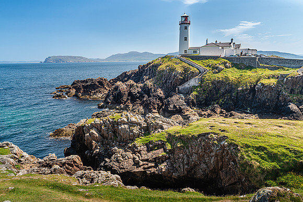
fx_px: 202
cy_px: 101
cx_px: 152
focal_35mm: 24
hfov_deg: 73.7
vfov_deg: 53.2
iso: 200
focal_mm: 24
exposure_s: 1/60
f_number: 11
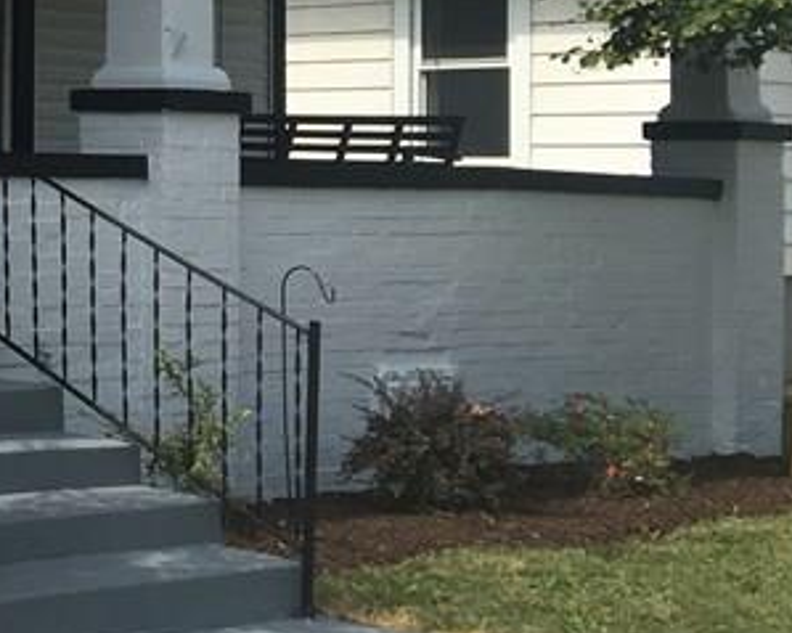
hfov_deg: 17.4
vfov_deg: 15.7
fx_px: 2273
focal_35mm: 97
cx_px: -453
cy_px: 53
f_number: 2.2
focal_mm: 4.15
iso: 25
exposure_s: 1/1789
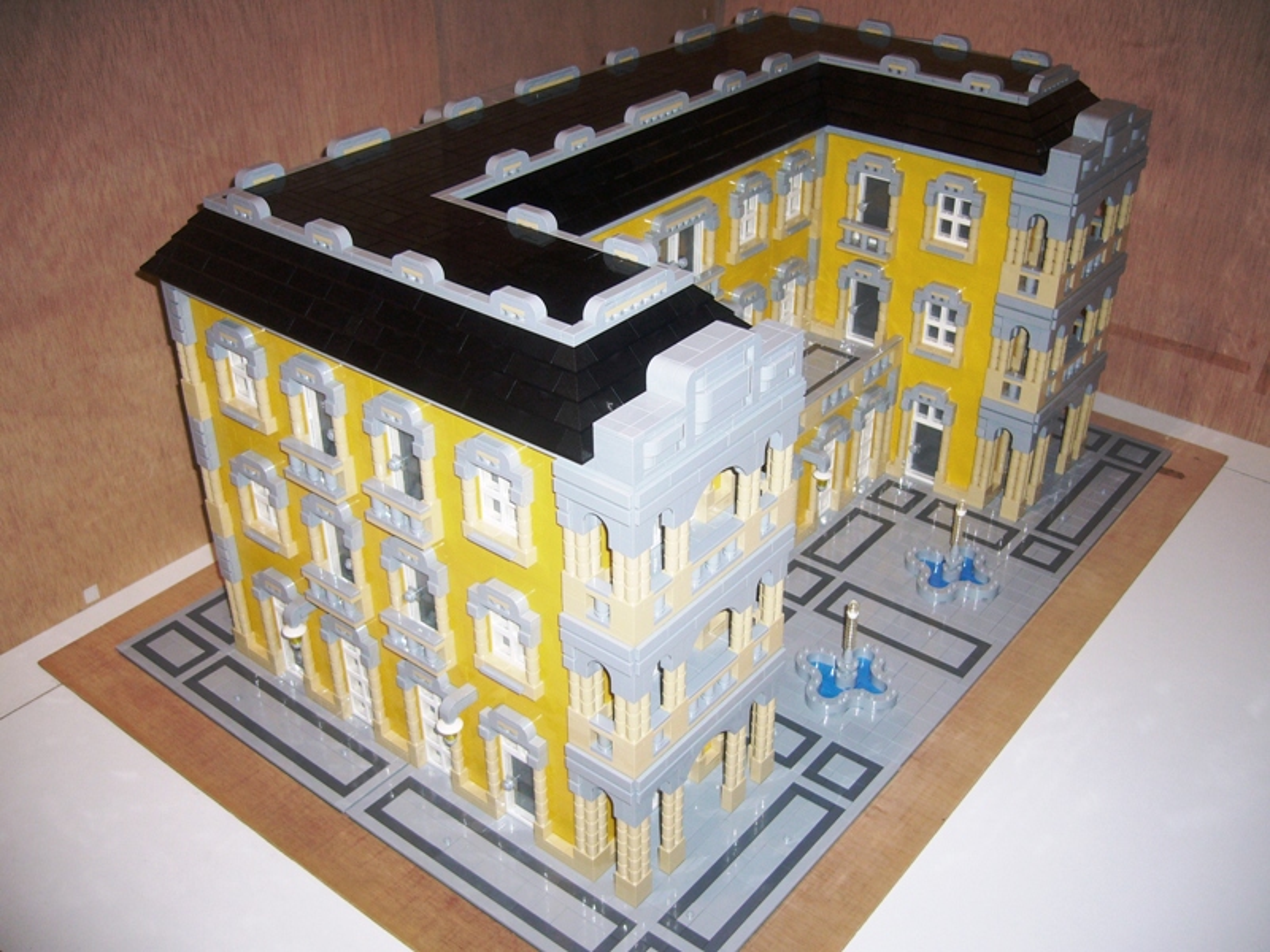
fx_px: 1284
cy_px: 476
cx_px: 635
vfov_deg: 40.7
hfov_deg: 52.6
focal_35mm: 35
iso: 100
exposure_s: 1/30
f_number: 2.8
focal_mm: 5.8
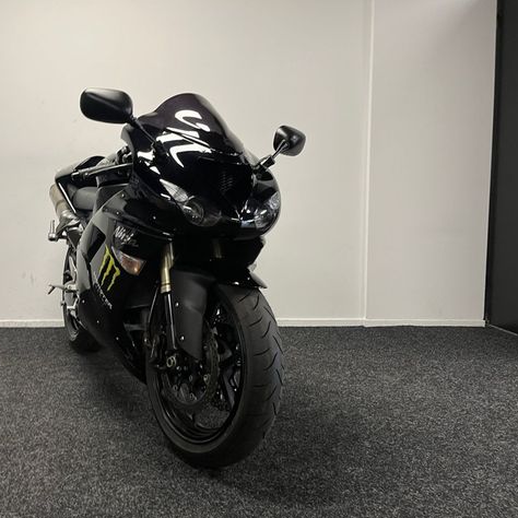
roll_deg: +1.7
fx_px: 525
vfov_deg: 52.5
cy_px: 261
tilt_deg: -5.6
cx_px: 192
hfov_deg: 51.9
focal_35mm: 31
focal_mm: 5.1
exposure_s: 1/50
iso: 80
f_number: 1.6
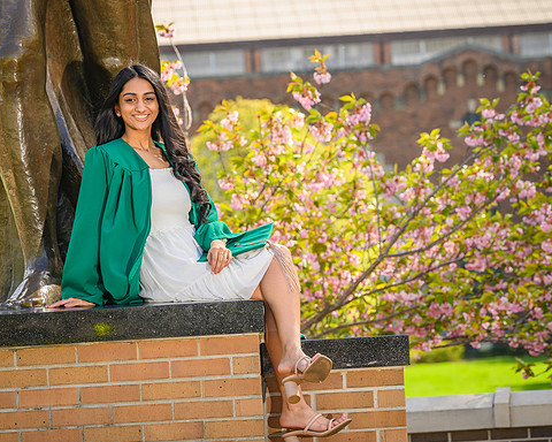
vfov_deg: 6.4
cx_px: 278
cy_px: 196
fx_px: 3937
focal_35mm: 241
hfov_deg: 8.0
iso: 80
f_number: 8
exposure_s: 1/200
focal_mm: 185
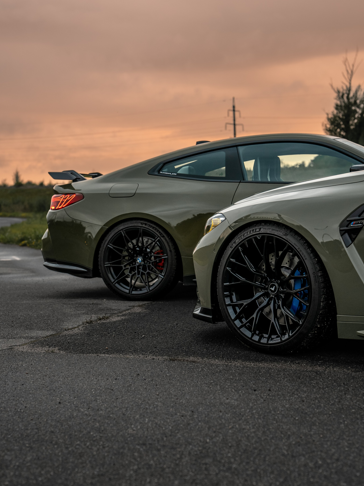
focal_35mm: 59
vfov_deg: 32.7
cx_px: 181
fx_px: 827
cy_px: 210
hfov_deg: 24.8
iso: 500
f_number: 3.5
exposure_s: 1/100
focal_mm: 54
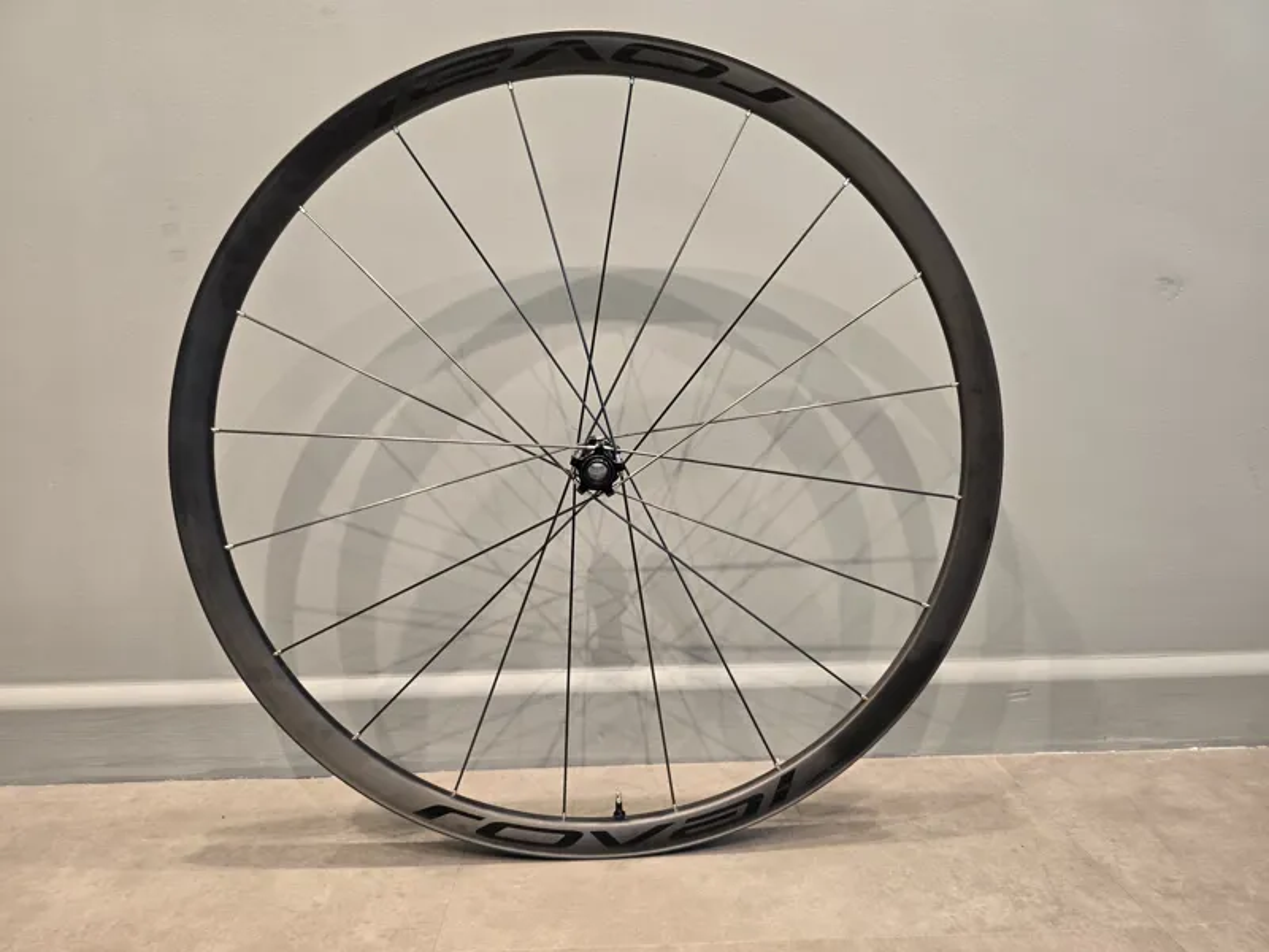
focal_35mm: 23
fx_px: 843
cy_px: 476
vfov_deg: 58.9
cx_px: 634
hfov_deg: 73.9
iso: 100
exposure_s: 1/50
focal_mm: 6.3
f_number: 1.7
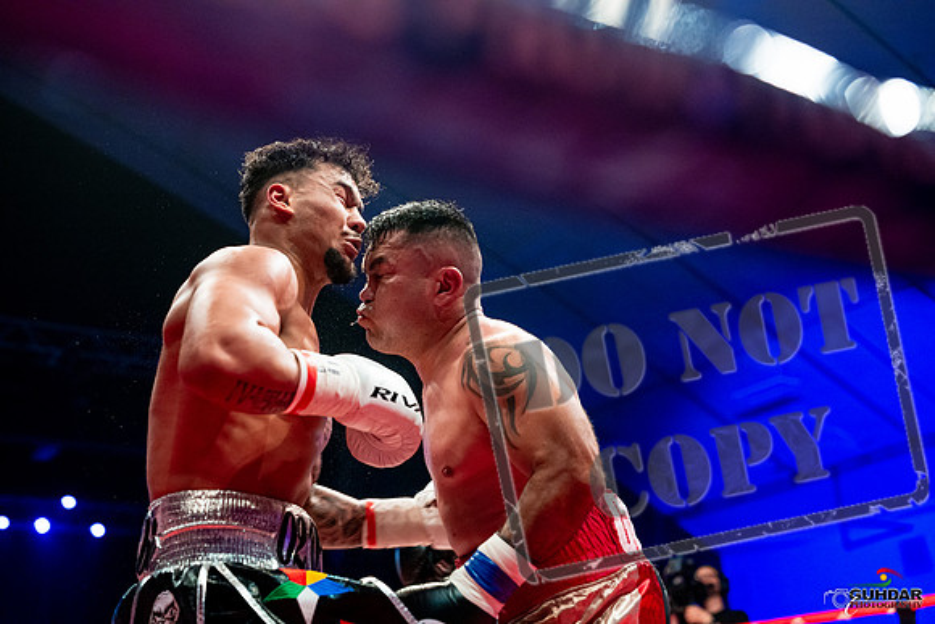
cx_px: 468
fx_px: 1299
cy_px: 312
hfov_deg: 39.6
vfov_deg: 27.0
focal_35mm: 50
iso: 4000
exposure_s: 1/1000
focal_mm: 50
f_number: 2.8
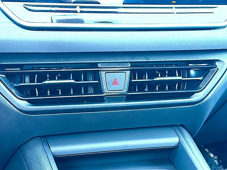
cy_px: 85
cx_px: 114
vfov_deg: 32.2
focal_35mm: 45
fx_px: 295
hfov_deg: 42.1
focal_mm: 6.86
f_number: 1.78
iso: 160
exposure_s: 1/63
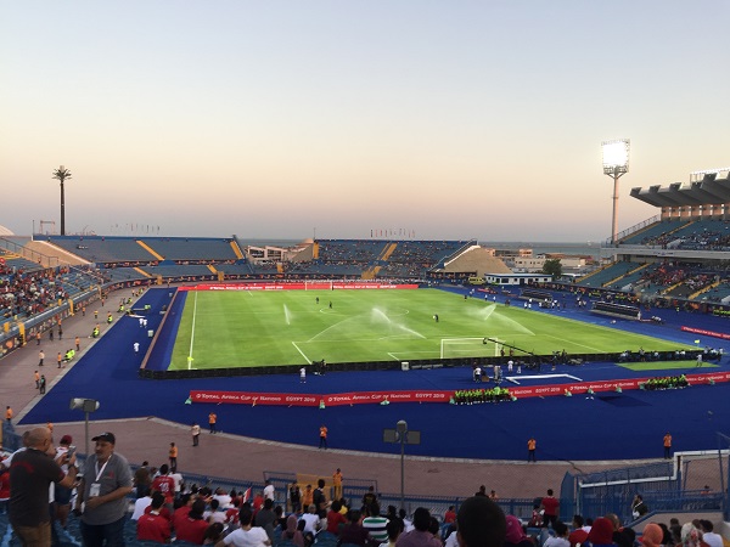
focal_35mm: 29
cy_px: 274
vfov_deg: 48.2
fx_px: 612
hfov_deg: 61.7
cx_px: 365
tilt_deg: -5.2
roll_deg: -0.2
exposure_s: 1/100
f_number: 2.2
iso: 32
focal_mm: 4.15
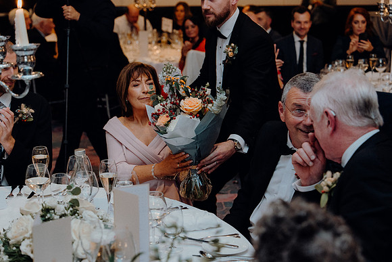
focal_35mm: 66
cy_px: 131
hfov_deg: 30.5
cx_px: 196
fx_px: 719
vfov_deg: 20.6
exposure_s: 1/160
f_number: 3.5
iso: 2500
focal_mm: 66
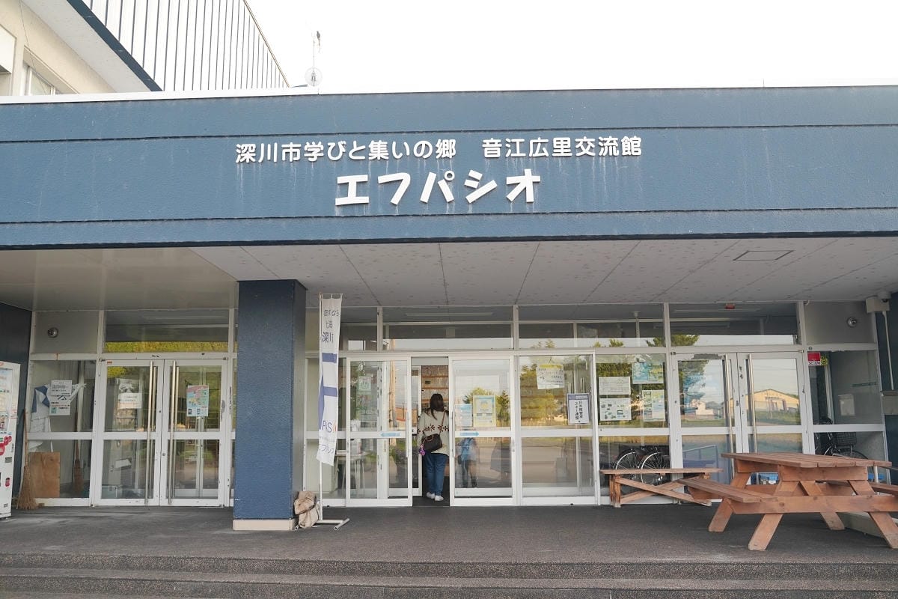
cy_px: 300
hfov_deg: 60.3
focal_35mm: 31
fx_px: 773
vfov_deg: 42.3
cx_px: 449
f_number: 4
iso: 500
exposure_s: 1/60
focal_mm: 31
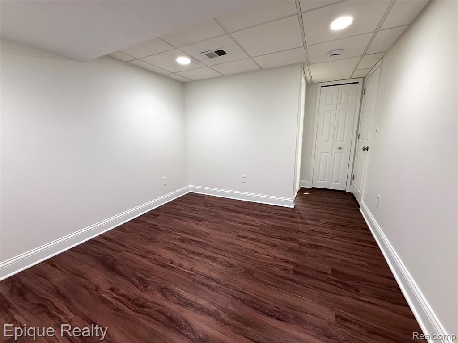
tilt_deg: -12.0
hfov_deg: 102.1
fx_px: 185
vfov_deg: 85.7
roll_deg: +0.6
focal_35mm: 14
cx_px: 229
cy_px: 172
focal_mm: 2.22
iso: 200
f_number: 2.2
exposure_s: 1/60
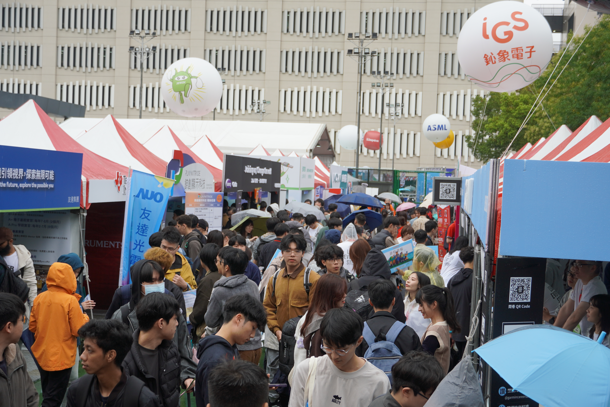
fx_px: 890
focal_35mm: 52
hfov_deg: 37.9
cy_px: 204
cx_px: 305
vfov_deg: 25.8
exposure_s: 1/160
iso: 160
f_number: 4.5
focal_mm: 35
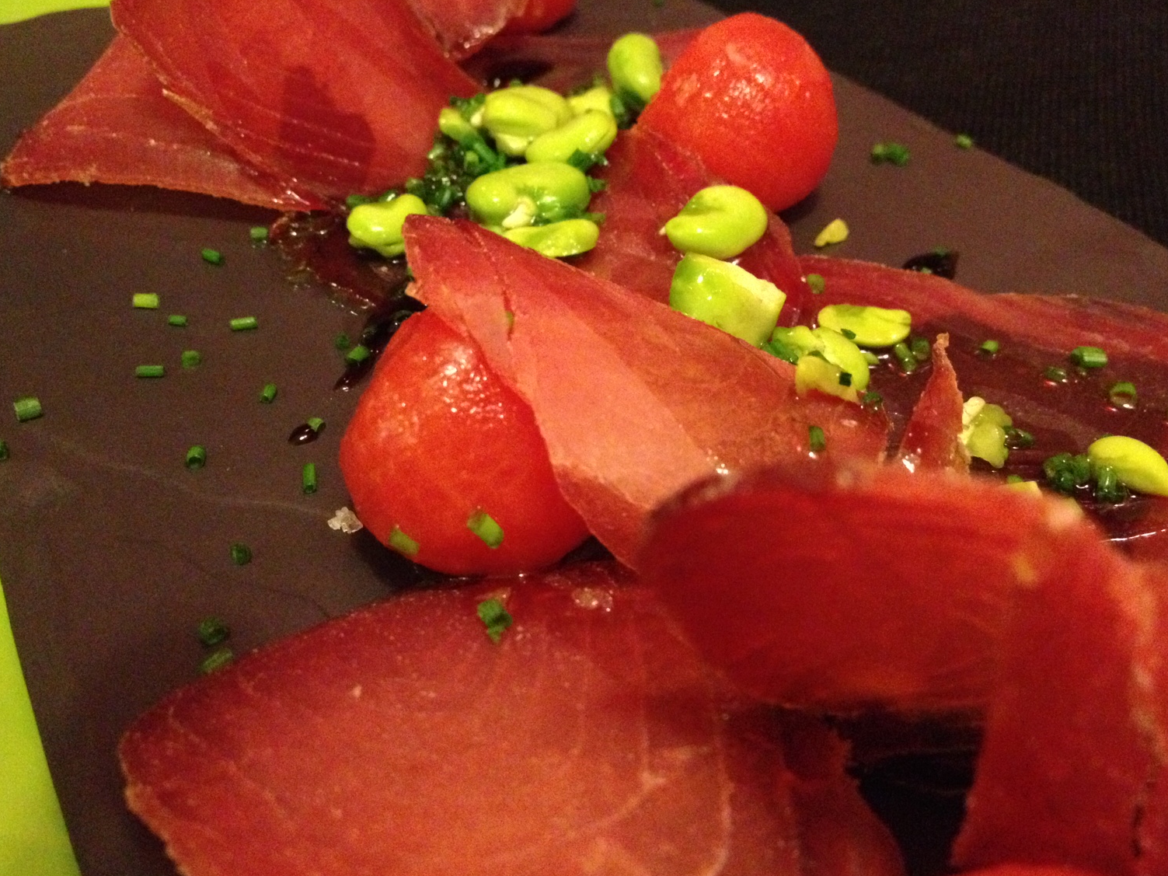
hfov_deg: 49.0
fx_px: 1282
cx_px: 600
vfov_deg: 37.7
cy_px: 417
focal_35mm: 38
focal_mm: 4.28
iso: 800
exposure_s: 1/15
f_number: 2.4
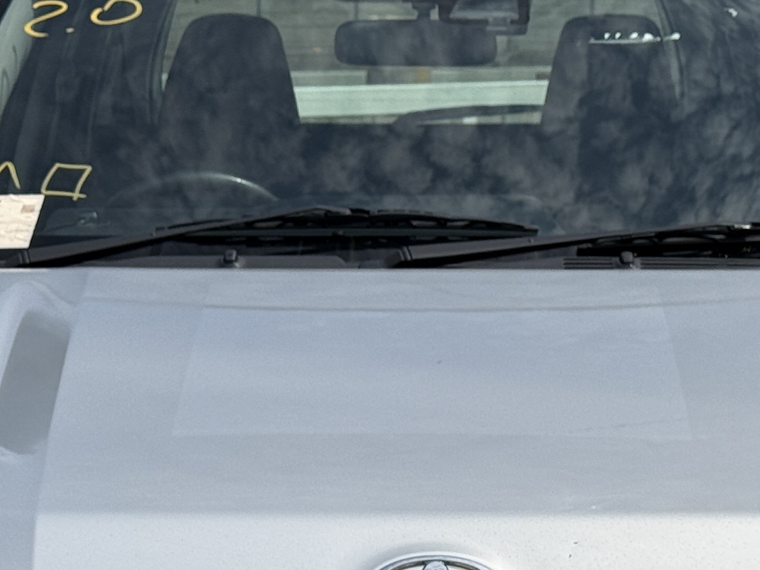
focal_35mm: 133
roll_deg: -1.6
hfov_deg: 14.8
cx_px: 436
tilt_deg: -10.9
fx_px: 2920
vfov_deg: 11.1
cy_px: 552
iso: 64
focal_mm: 6.76
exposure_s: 1/8772
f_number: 1.78
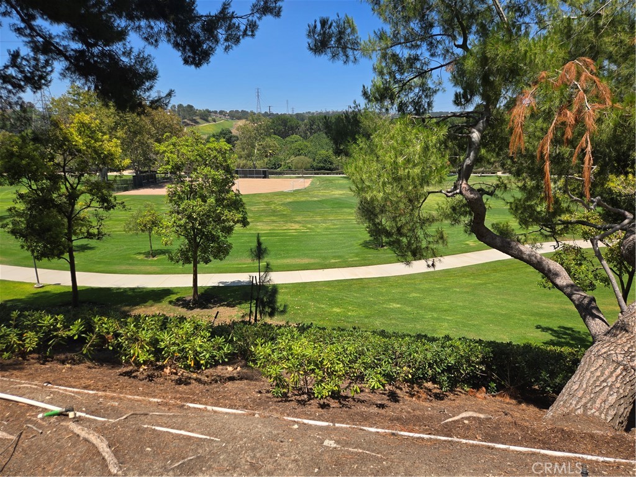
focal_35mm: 23
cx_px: 318
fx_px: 423
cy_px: 238
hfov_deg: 73.9
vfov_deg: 58.9
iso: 25
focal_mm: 5.4
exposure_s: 1/1614
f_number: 1.8
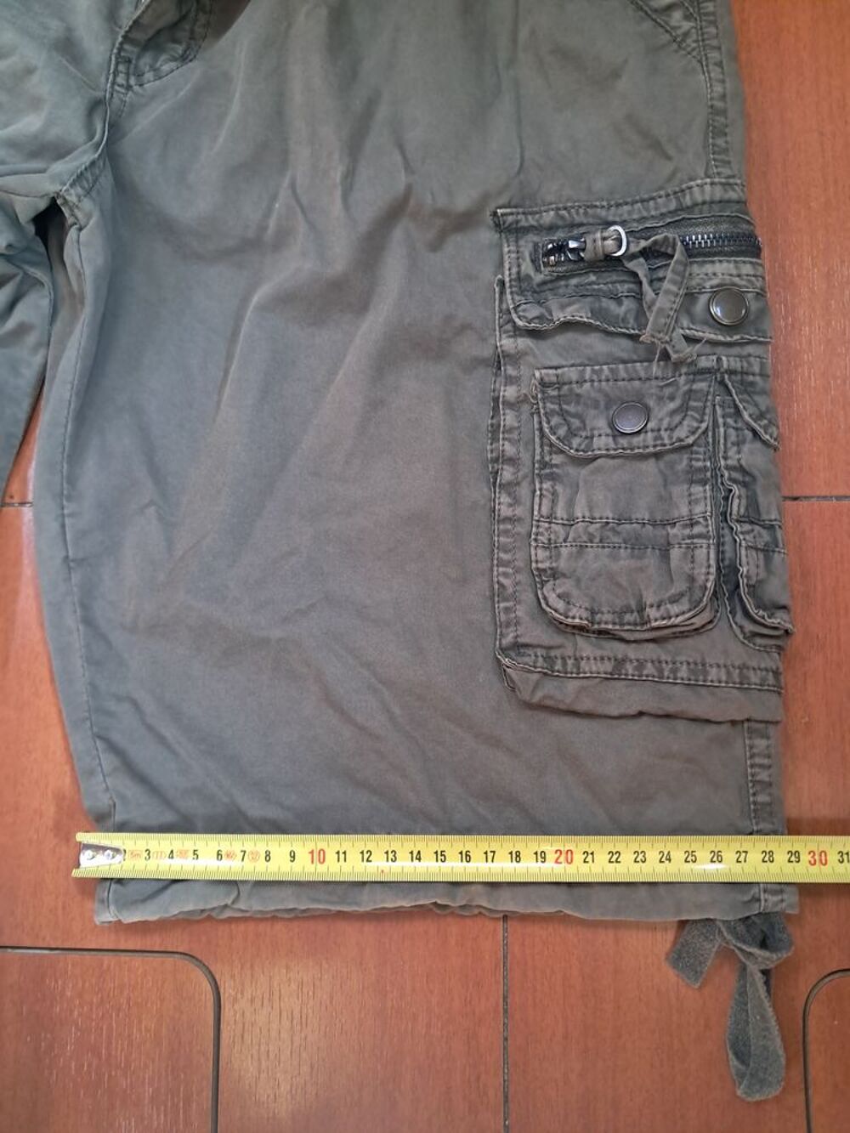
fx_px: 884
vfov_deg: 65.3
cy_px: 566
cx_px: 425
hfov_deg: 51.4
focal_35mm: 27
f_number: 1.8
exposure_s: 1/25
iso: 640
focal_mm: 4
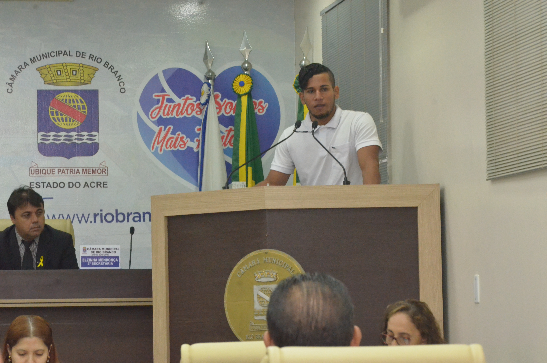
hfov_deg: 13.1
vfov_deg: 8.7
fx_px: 2388
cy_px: 182
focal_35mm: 158
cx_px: 274
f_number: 11
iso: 5000
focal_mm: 105
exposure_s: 1/60
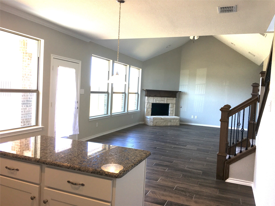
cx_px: 138
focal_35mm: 29
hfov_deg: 61.7
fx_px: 230
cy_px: 103
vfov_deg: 48.2
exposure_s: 1/60
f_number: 2.2
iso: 25
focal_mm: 4.15
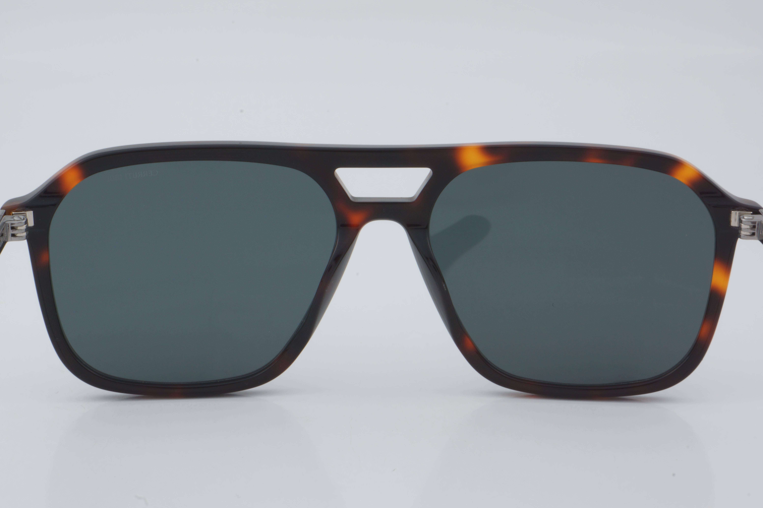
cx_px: 382
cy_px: 254
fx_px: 1589
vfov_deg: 18.2
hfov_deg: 27.0
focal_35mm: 75
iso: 100
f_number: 32
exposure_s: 1/3
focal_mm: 50
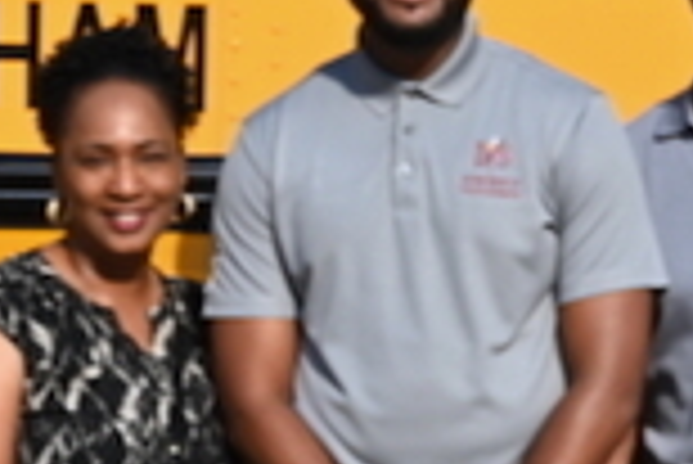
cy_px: 178
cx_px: 846
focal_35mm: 229
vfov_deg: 6.0
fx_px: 4419
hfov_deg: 8.9
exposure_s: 1/400
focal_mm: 34.5
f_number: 7.1
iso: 100
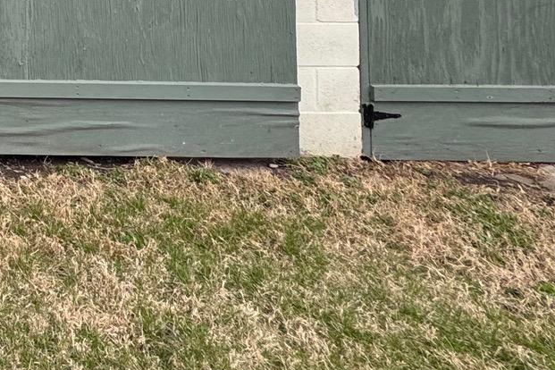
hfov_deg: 27.5
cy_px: -249
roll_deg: -1.2
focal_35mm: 48
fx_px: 740
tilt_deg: +3.6
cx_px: -286
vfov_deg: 21.3
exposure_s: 1/533
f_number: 2.2
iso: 40
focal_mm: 2.22
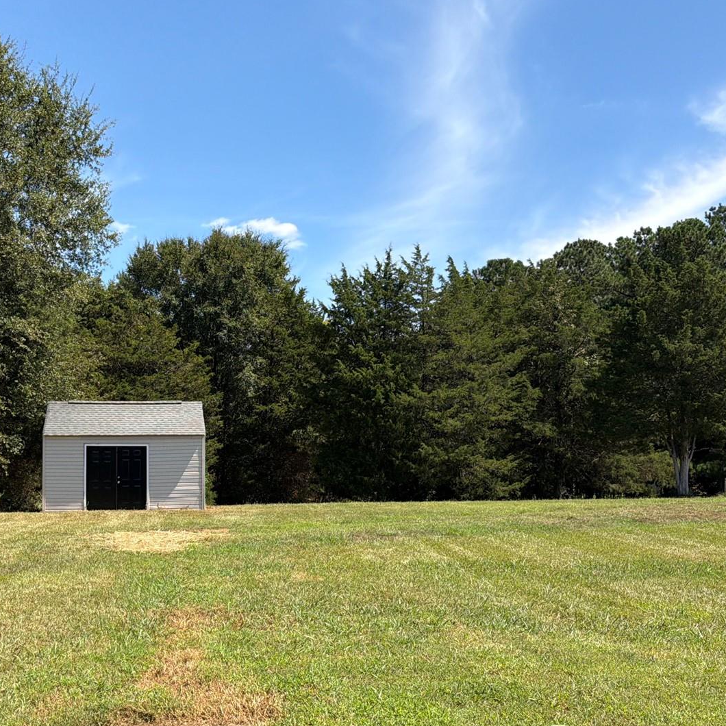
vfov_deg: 40.7
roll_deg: +0.9
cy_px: 445
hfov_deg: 40.2
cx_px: 221
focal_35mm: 41
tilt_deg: +0.2
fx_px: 973
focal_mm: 6.76
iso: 80
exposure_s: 1/5319
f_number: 1.78
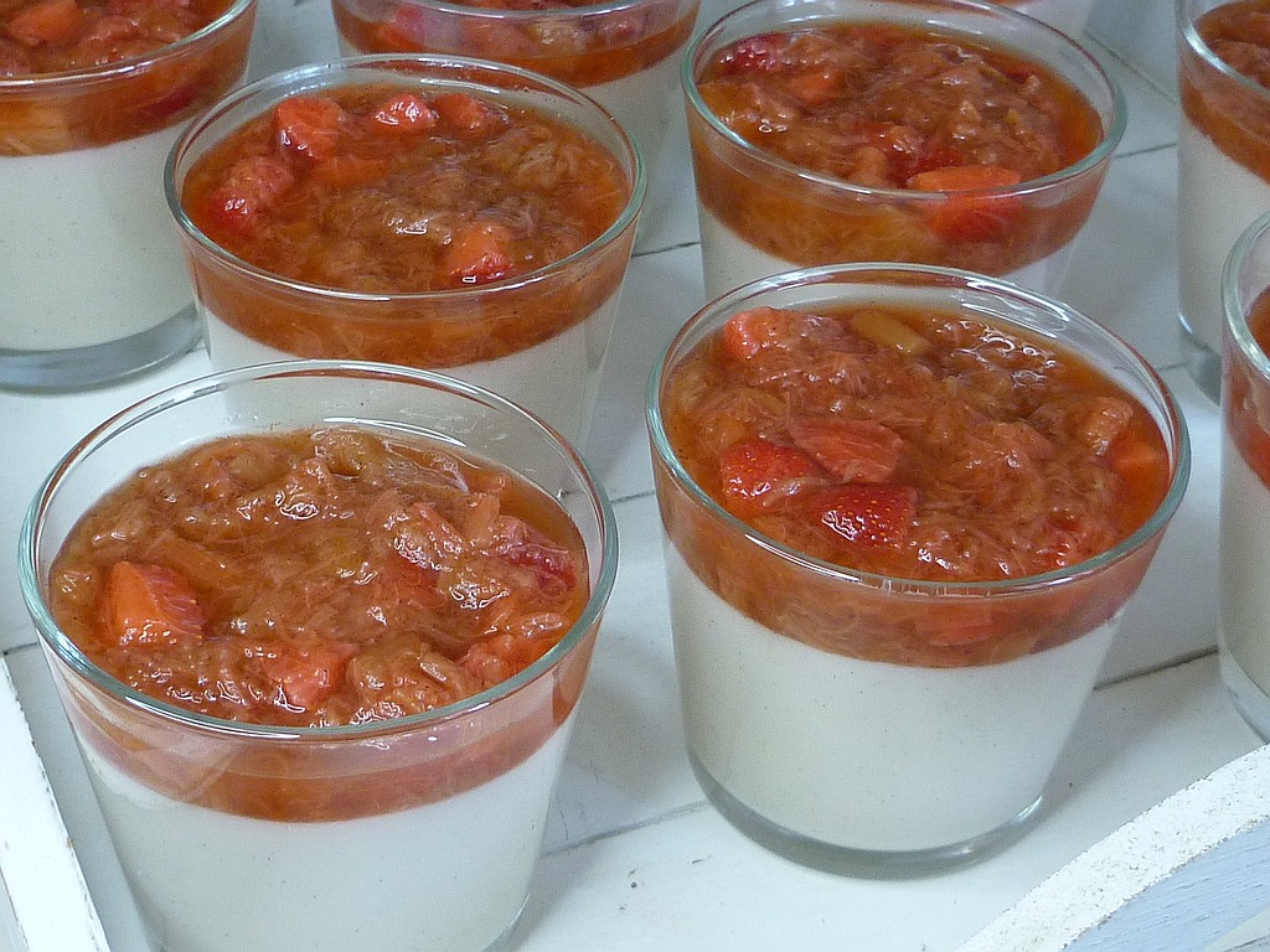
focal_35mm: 64
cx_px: 635
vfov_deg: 22.9
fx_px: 2348
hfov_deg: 30.3
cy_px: 476
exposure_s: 1/30
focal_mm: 5.9
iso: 160
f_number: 2.9
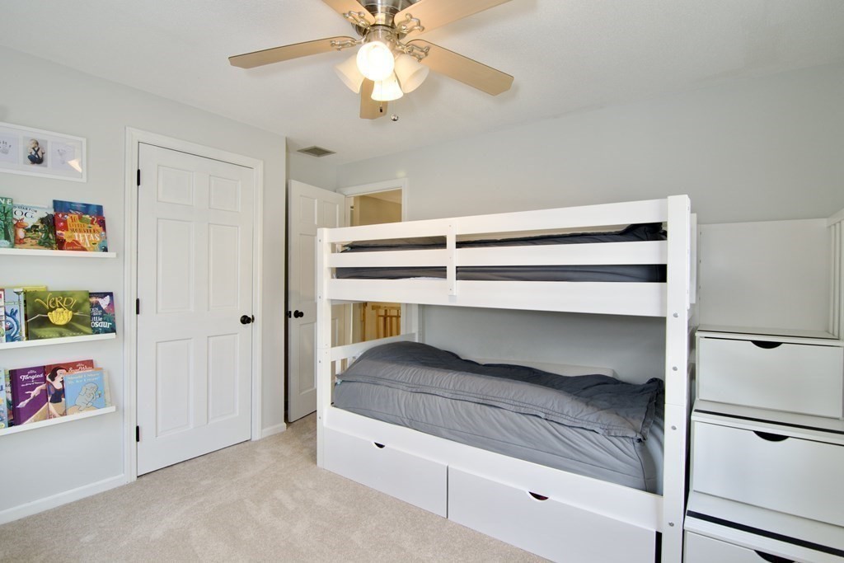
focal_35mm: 16
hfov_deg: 95.0
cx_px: 422
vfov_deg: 72.1
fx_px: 387
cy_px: 282
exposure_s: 1/20
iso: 320
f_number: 7.1
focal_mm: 11
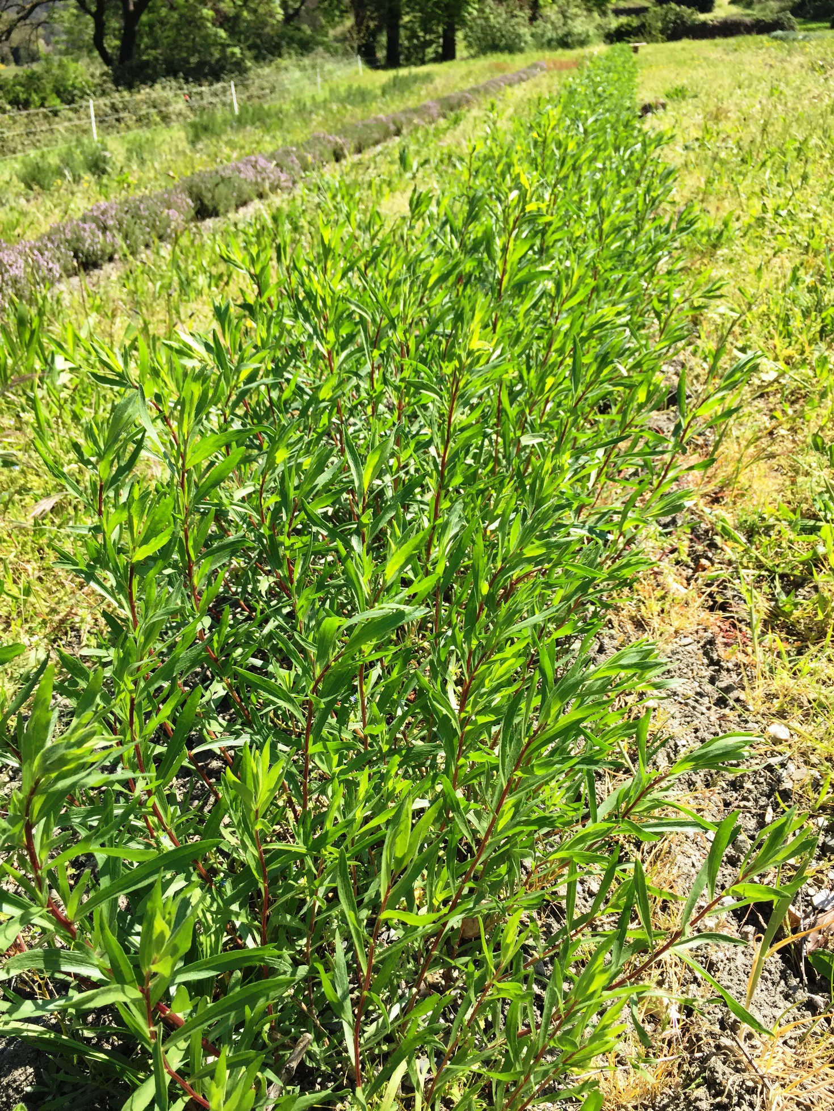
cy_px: 556
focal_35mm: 29
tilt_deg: -29.3
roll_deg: +2.6
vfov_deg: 61.7
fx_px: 931
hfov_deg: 48.2
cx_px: 417
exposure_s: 1/860
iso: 32
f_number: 2.2
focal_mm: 4.15
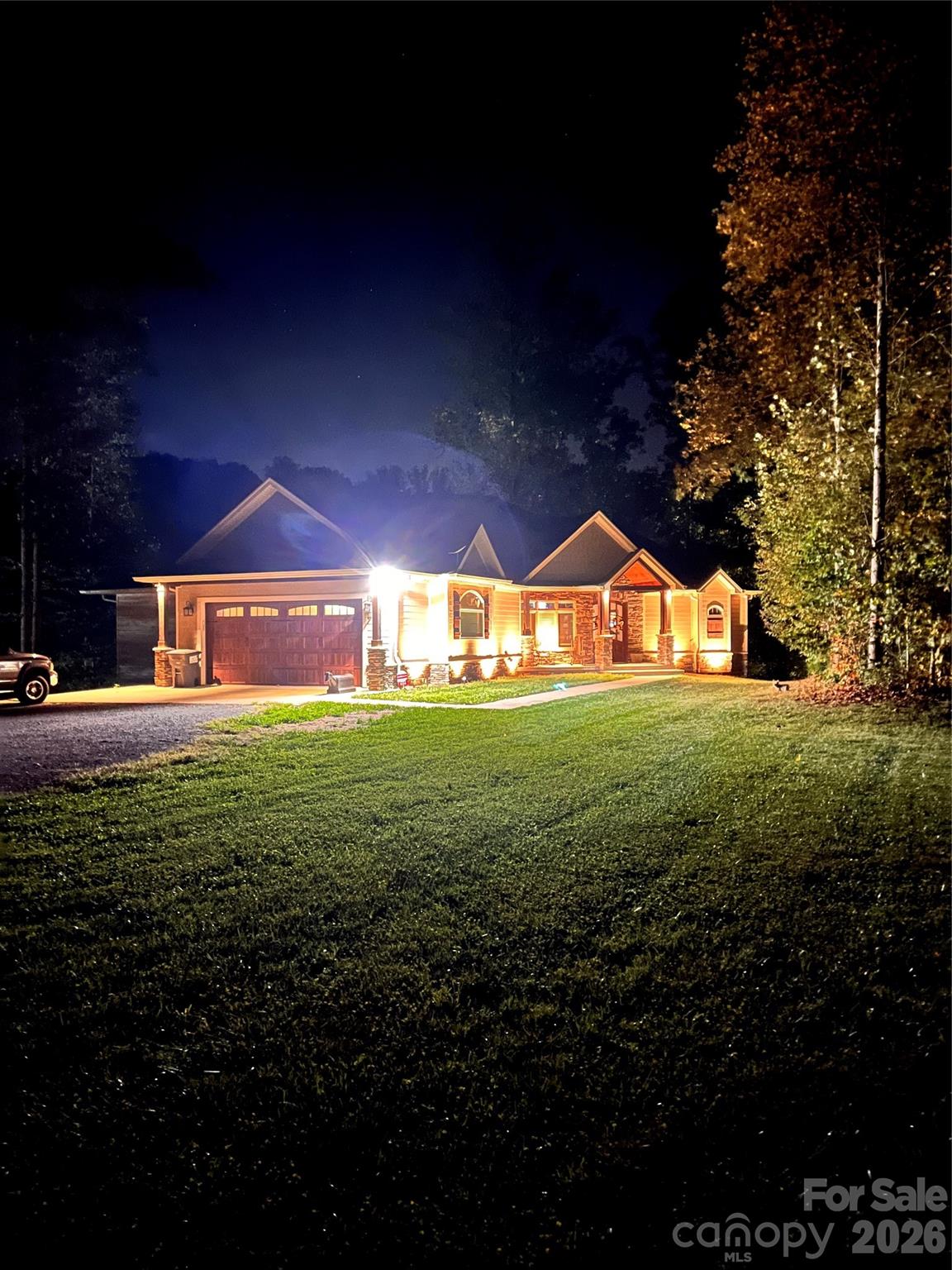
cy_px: 635
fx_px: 953
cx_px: 476
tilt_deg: -0.1
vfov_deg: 67.3
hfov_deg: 53.1
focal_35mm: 26
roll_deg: +1.1
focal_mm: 5.1
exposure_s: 1/2
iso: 1250
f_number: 1.6
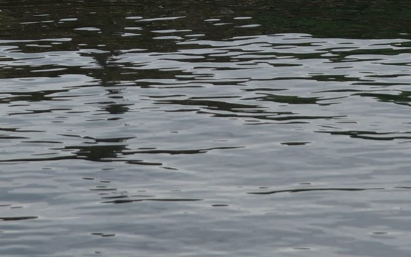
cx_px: 58
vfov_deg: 2.8
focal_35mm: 458
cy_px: -421
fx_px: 5131
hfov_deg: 4.6
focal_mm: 120
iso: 200
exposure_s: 1/320
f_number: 9
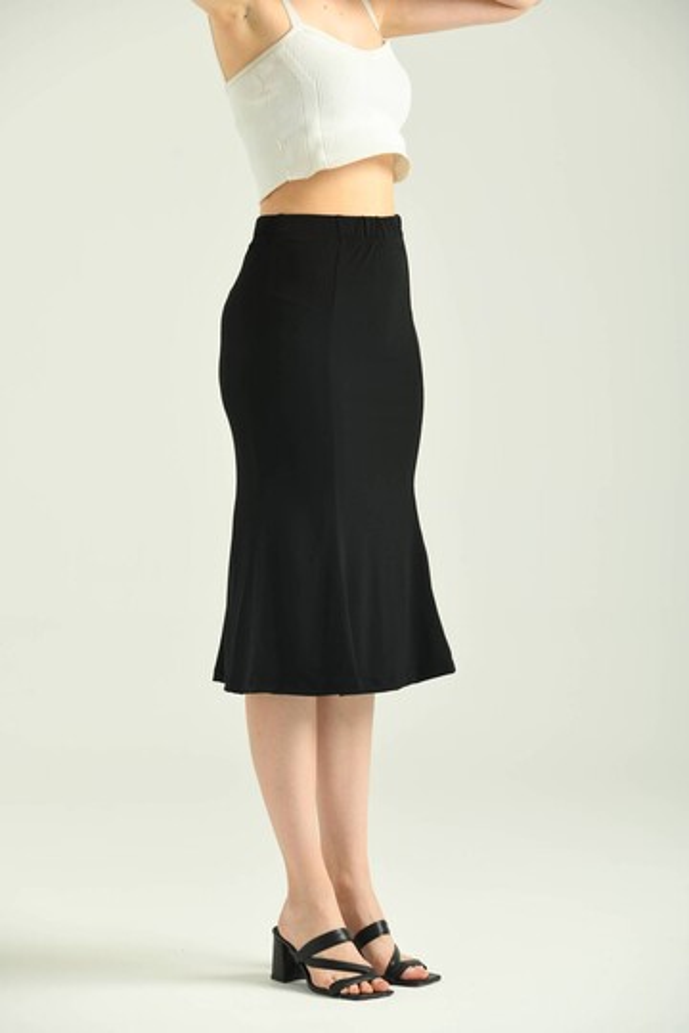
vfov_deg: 17.6
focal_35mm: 116
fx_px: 3330
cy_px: 516
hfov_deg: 11.8
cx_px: 344
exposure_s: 1/160
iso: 125
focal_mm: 116
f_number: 5.6
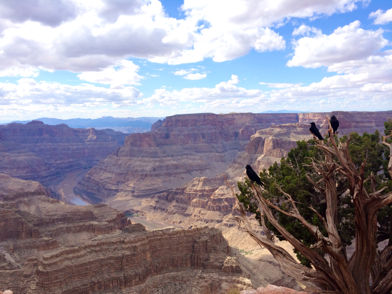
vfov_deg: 46.8
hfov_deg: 60.0
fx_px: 340
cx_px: 196
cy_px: 147
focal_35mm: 30
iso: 32
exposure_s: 1/1414
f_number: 2.2
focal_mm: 4.12
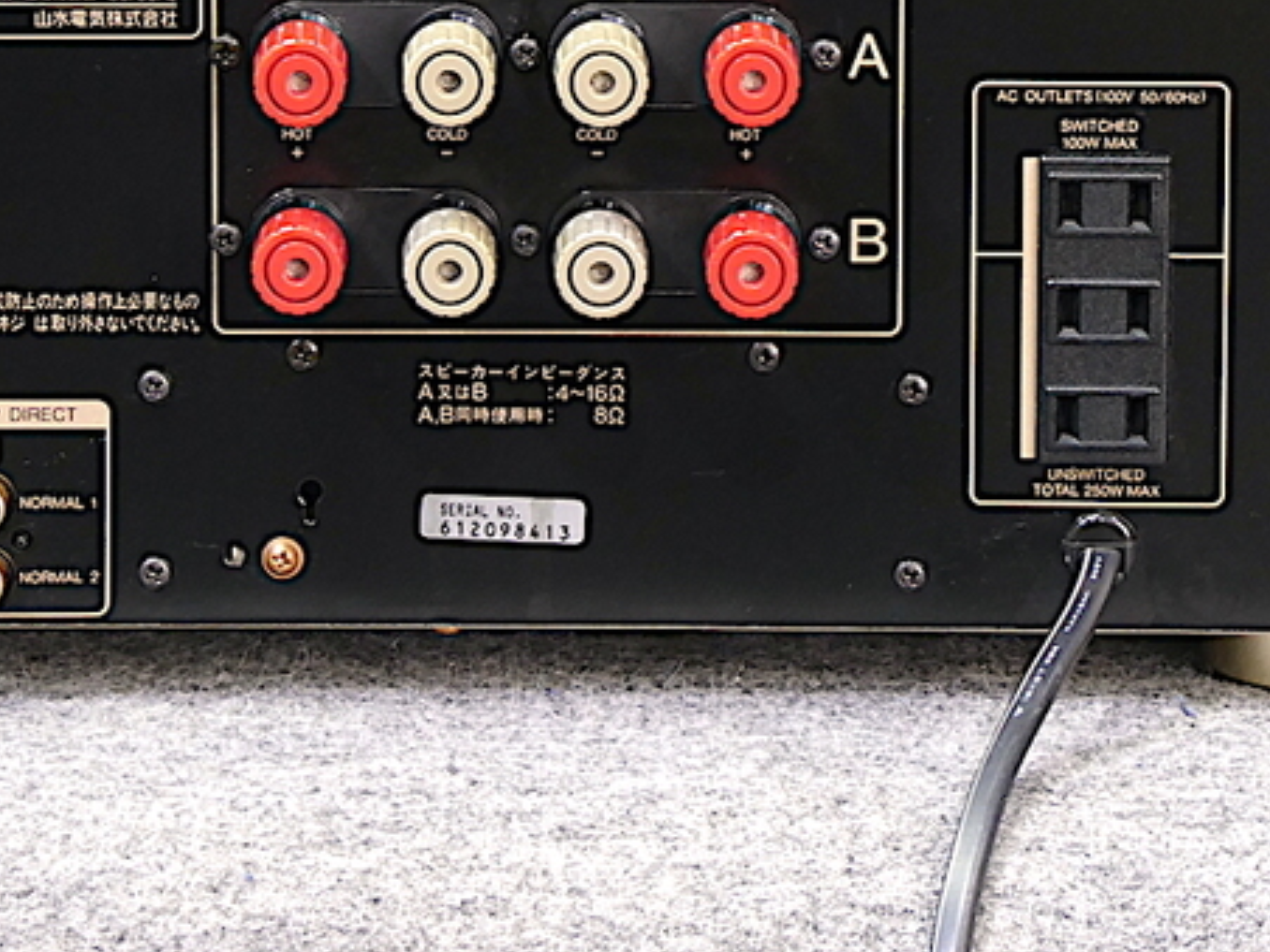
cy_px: 39
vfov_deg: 5.2
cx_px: 450
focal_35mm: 287
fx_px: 10530
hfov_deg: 6.9
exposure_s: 1/2
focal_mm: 24.2
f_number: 5.3
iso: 200
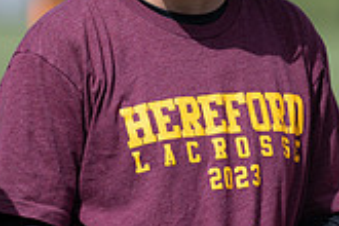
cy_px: 38
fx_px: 6619
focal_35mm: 703
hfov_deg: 2.9
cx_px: 154
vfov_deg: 2.0
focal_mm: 200
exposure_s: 1/2000
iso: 140
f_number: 3.5
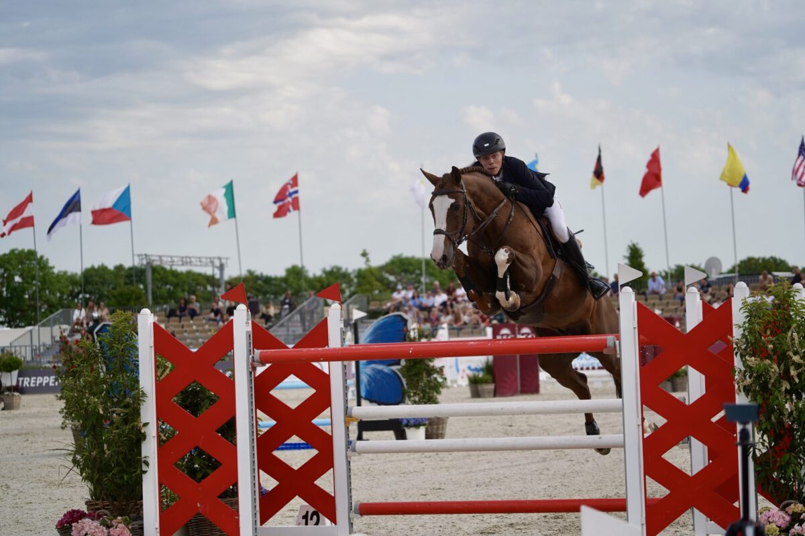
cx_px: 402
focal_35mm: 104
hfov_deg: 19.6
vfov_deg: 13.2
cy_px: 268
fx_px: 2325
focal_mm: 104
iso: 250
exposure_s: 1/2000
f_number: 4
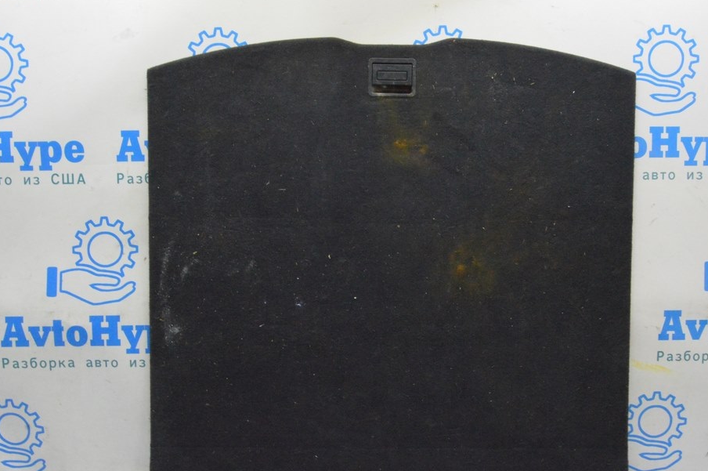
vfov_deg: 38.8
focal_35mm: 34
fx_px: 668
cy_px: 261
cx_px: 394
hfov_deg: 55.7
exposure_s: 1/20
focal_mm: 20
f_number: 20
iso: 6400
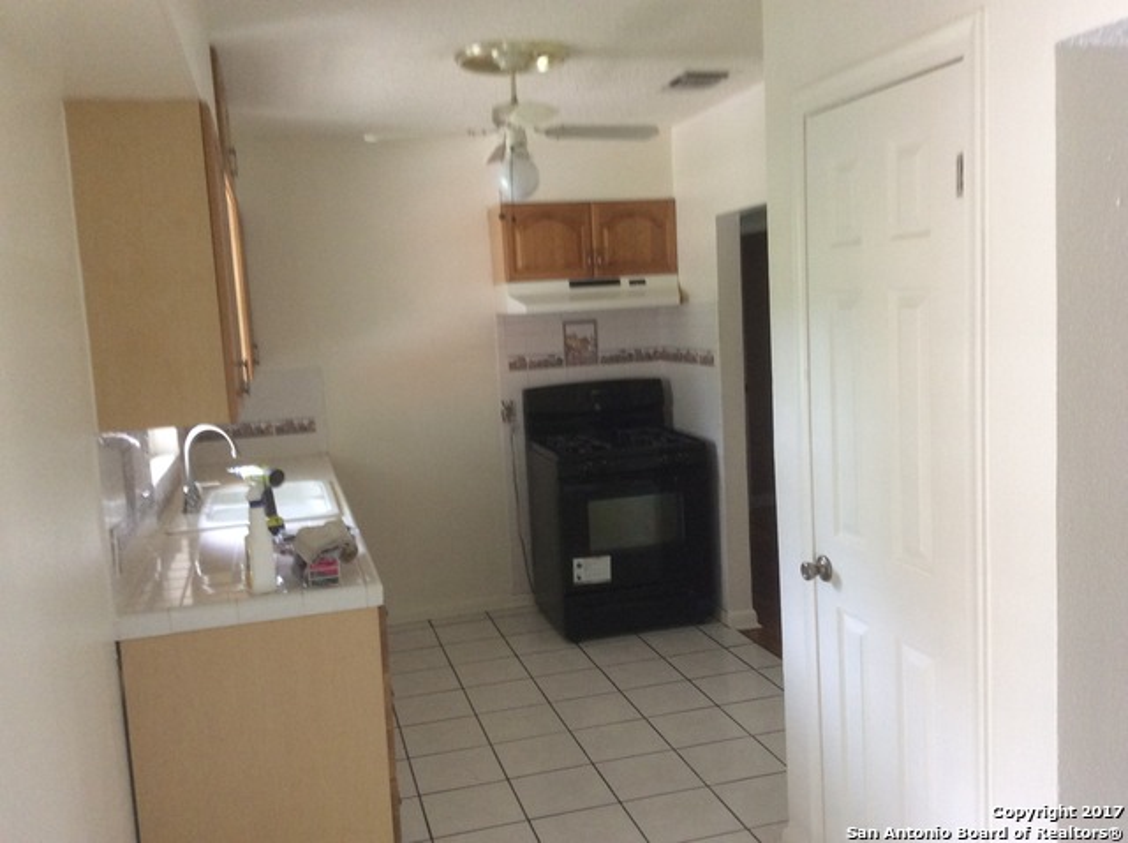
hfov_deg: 56.9
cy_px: 422
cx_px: 564
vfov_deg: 44.1
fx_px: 1041
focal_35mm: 32
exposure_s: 1/24
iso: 100
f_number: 2.4
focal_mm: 3.3
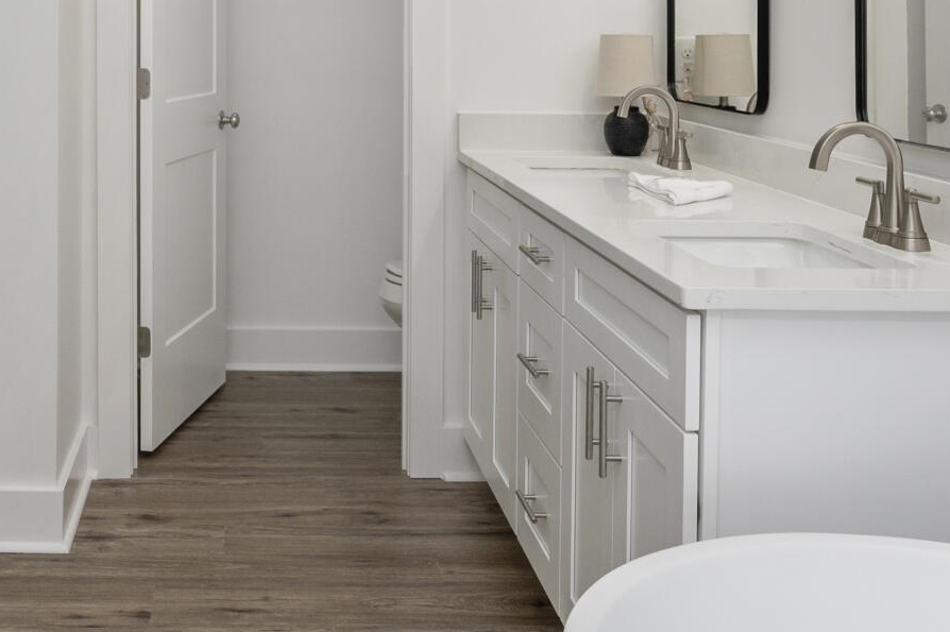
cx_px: 227
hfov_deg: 40.6
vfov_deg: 26.6
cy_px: -39
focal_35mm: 47
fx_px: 1240
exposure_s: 1/60
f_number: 9
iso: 320
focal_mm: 14
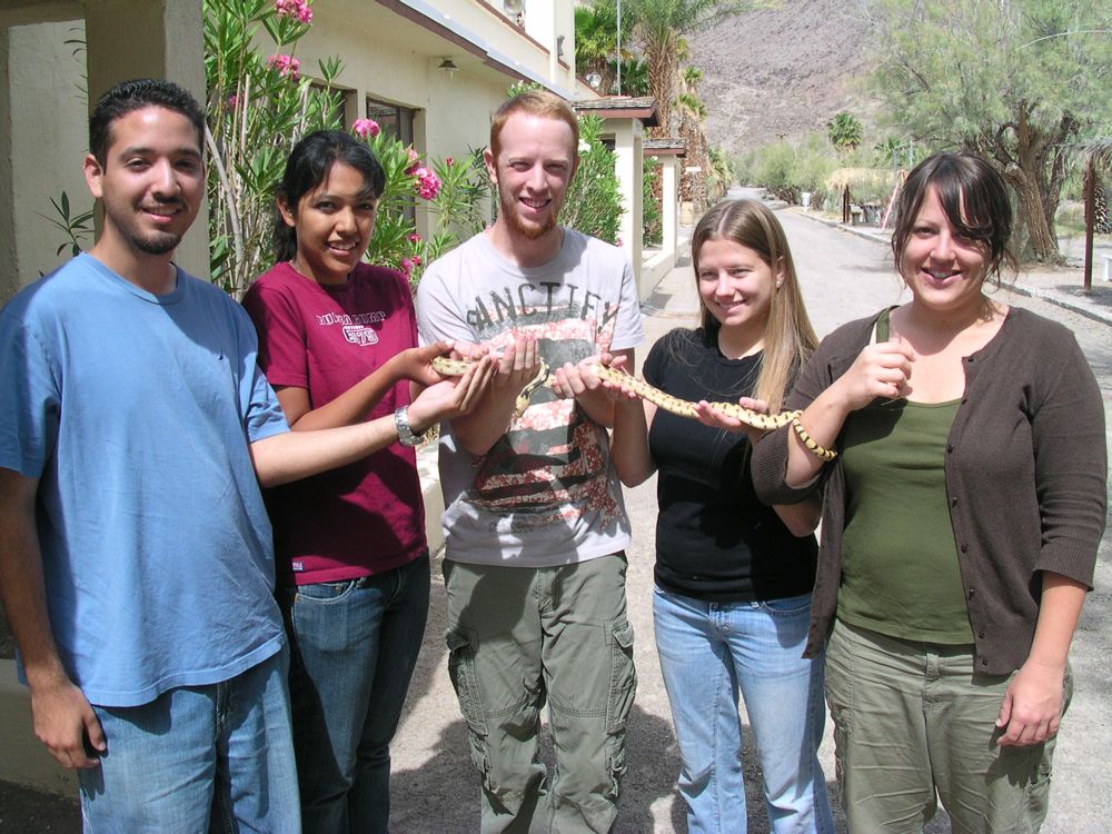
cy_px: 417
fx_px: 1189
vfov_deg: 38.7
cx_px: 556
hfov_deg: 50.1
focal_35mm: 37
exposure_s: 1/290
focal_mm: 5.6
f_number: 4.5
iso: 100
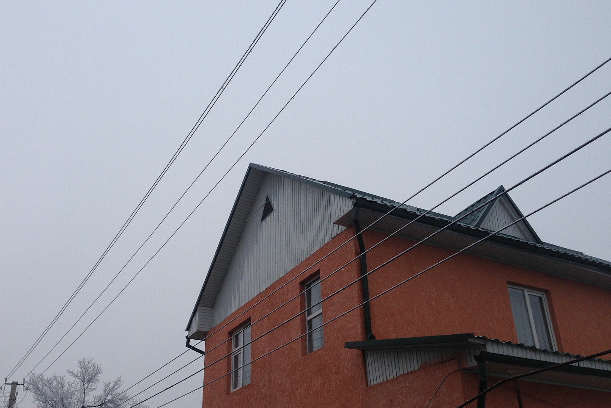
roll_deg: -0.7
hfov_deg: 50.6
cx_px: 281
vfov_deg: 35.0
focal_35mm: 38
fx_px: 645
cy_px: 228
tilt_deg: +25.4
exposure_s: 1/204
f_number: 2.4
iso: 50
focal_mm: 4.12
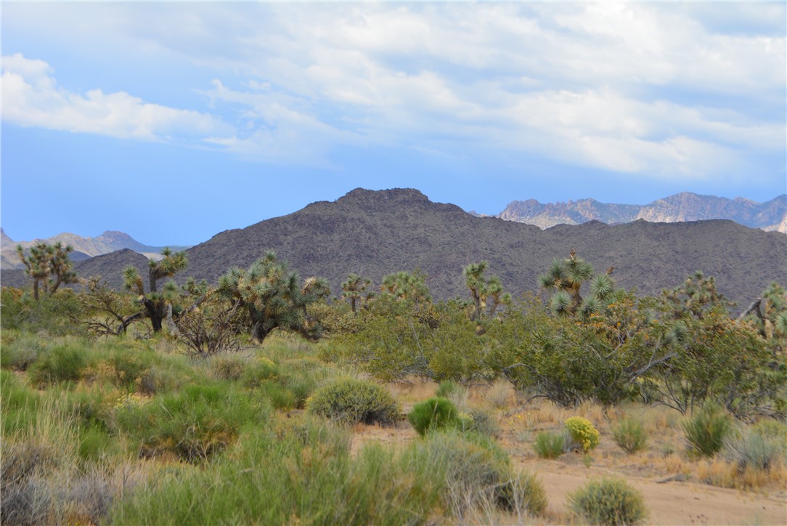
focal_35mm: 82
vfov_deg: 16.6
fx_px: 1804
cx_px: 394
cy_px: 263
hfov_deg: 24.6
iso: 200
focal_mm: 55
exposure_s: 1/250
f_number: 10
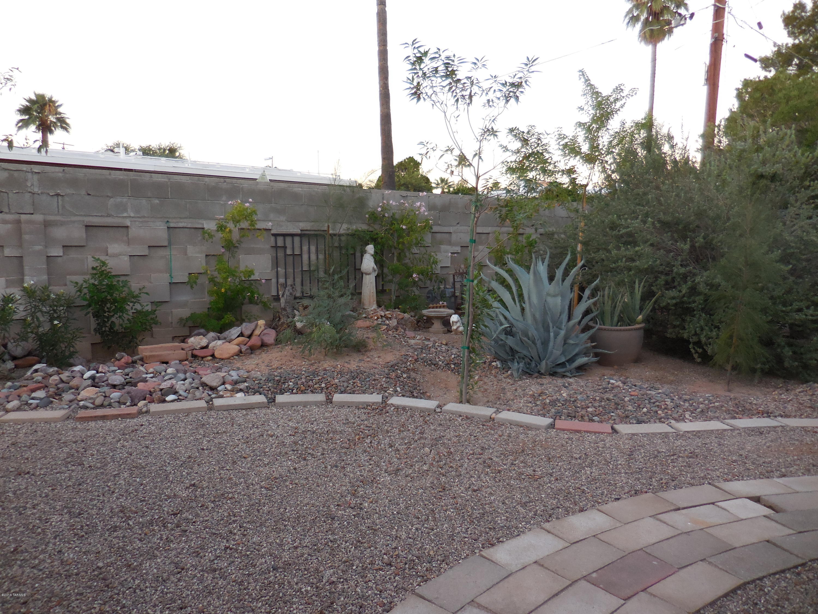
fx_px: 591
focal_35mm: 25
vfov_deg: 54.9
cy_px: 307
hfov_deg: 69.4
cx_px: 409
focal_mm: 4.5
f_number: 3.3
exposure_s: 1/30
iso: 160
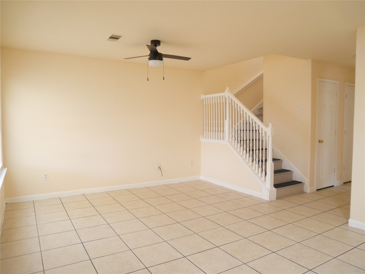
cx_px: 182
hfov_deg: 71.6
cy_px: 137
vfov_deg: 56.8
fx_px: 253
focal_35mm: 24
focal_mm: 12
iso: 1250
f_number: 3.5
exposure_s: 1/60
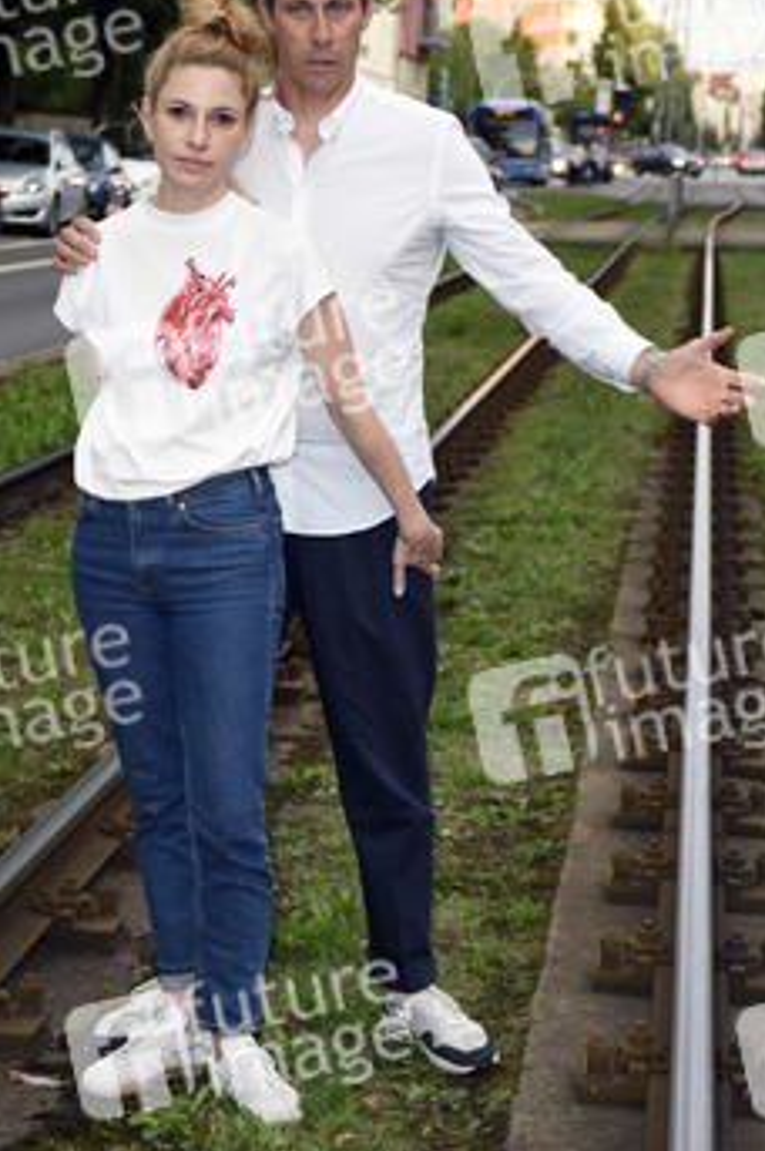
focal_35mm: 98
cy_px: 537
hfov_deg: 13.9
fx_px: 3130
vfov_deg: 20.8
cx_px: 336
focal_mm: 56
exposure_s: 1/160
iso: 1000
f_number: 6.3
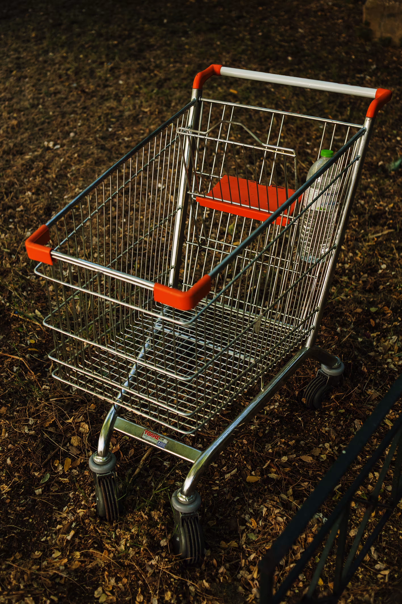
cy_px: 302
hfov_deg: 37.8
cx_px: 201
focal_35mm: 35
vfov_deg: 54.5
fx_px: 587
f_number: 4
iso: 200
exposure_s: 1/320
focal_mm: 35
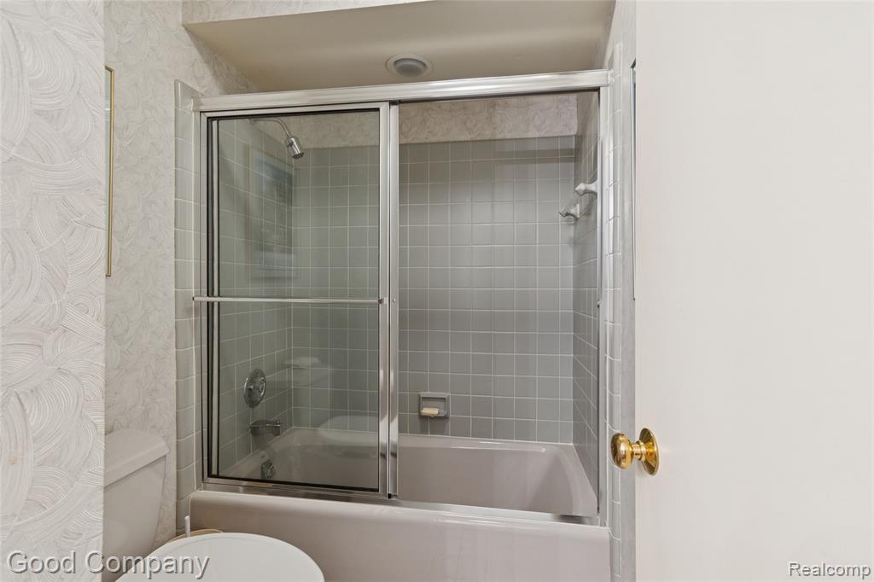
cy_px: 291
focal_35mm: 17
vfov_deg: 70.4
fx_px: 413
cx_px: 437
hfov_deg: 93.3
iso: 400
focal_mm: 11.5
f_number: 8
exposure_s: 1/5
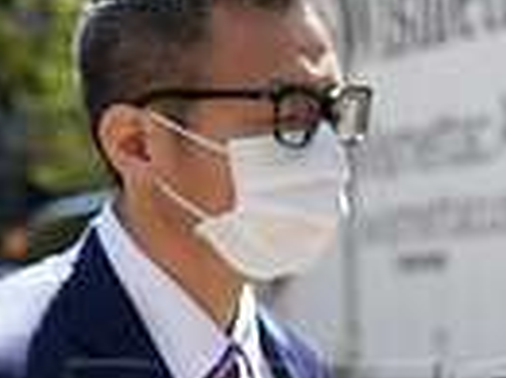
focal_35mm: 213
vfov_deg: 6.9
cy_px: 388
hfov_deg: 9.1
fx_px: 3111
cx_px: -212
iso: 200
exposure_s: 1/500
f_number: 4
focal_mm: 50
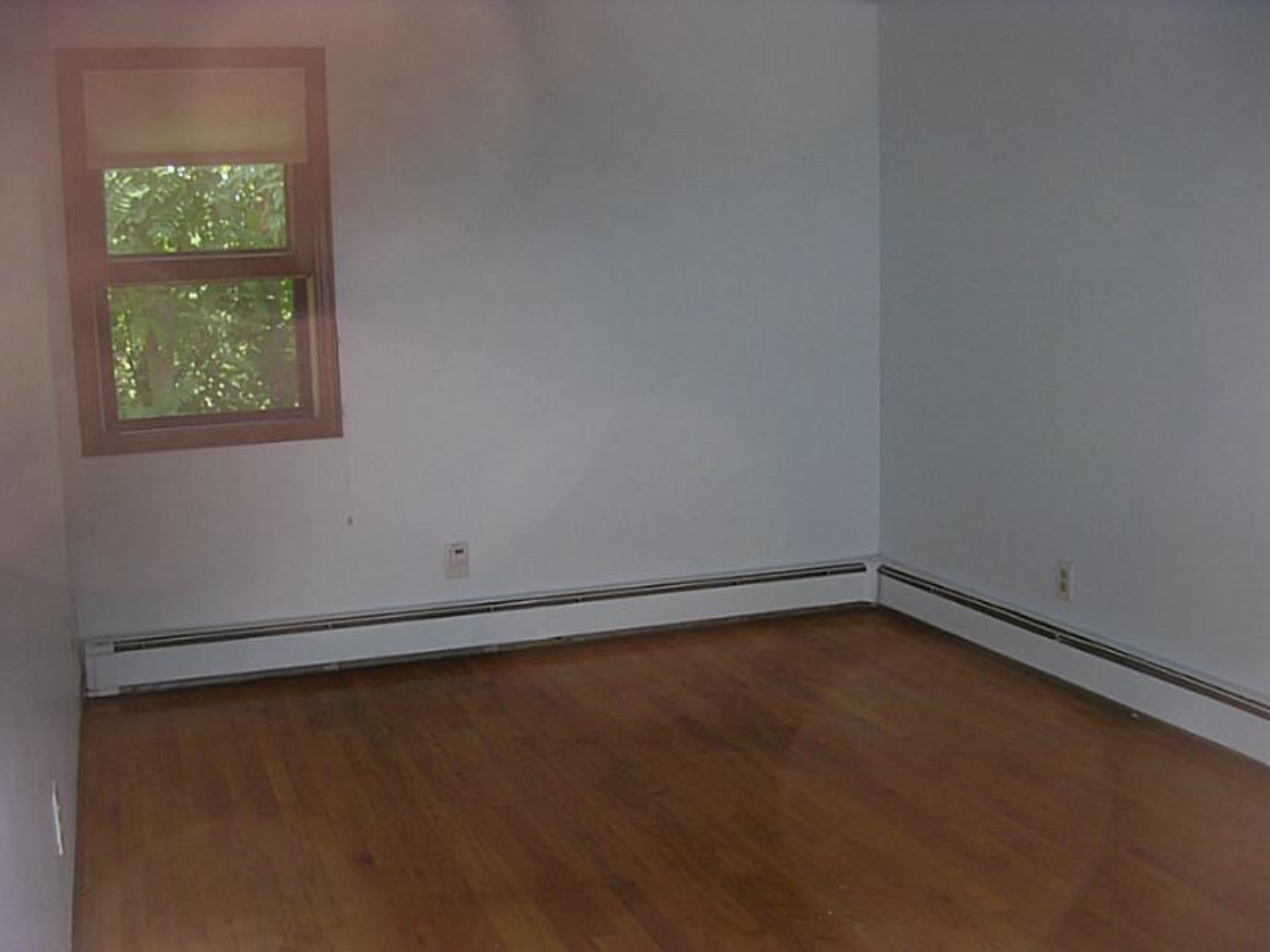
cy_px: 476
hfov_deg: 49.0
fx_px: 1394
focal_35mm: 38
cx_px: 635
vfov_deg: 37.7
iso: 60
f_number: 2.8
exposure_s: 1/60.1
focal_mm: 5.8
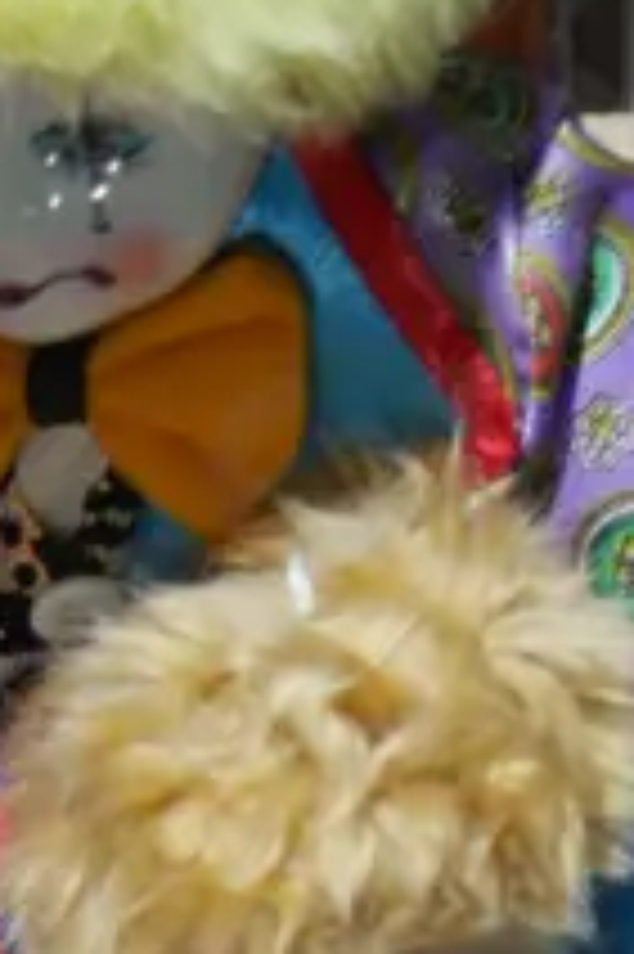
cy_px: 1372
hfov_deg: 8.8
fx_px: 3995
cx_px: -369
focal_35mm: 151
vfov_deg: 13.0
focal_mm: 15
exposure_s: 1/60
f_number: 3.6
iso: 200
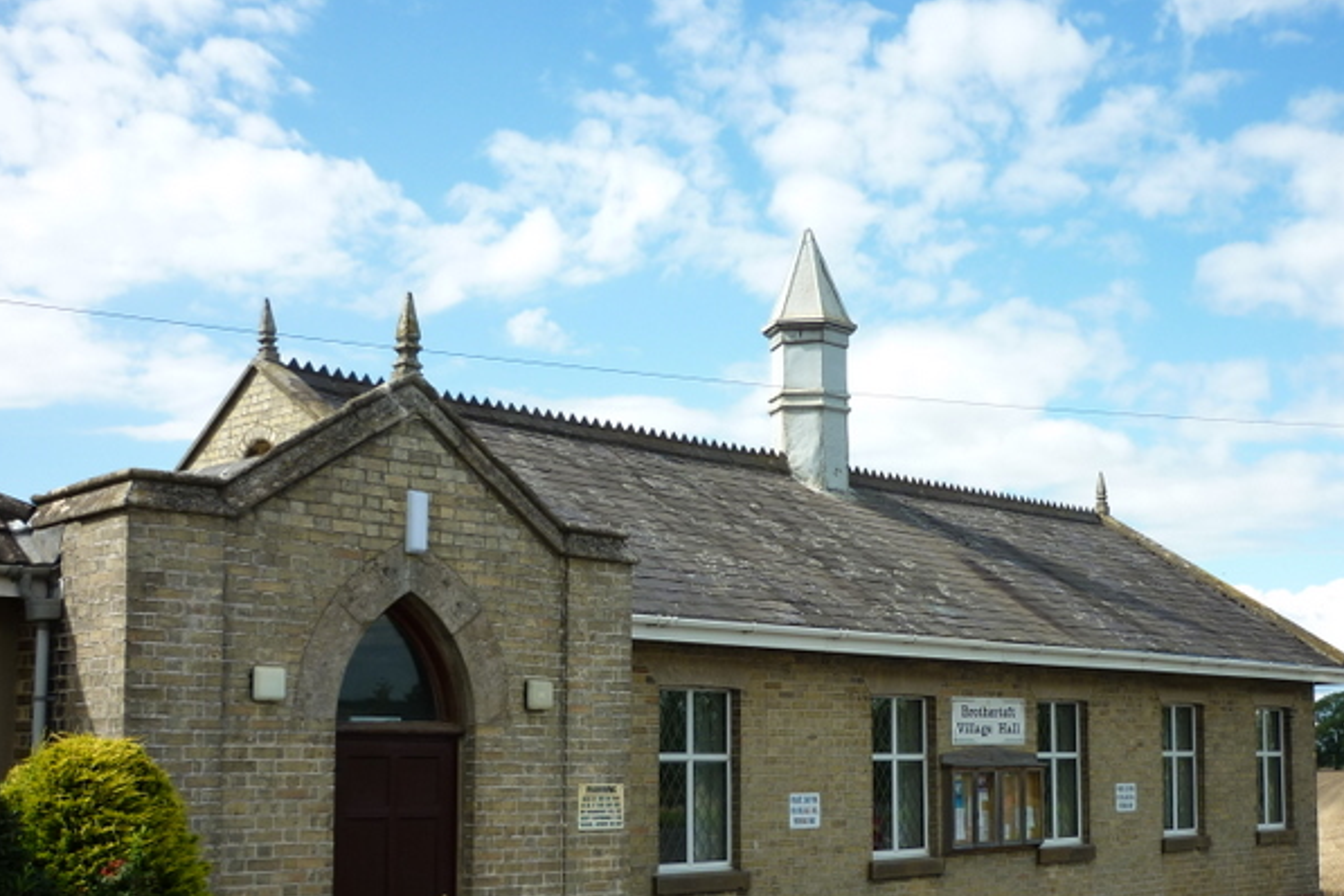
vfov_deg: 29.0
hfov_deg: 42.5
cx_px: 804
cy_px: 612
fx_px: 1717
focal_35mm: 46
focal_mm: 5.5
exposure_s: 1/800
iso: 80
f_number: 2.8
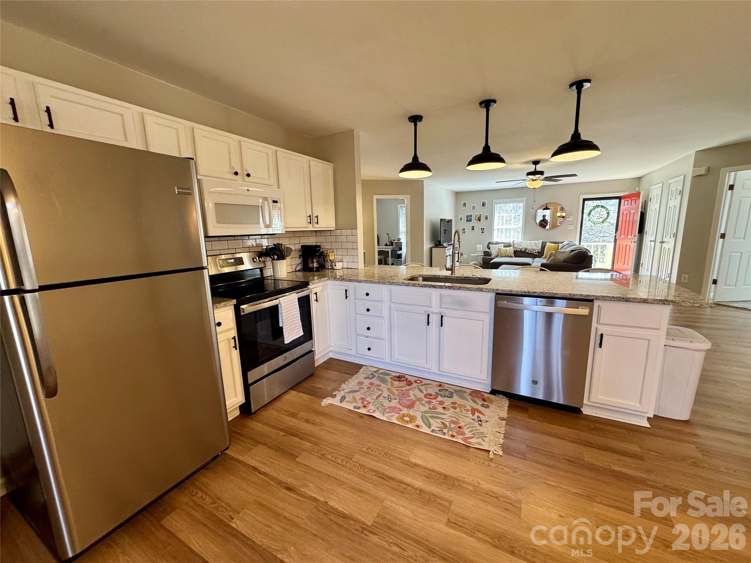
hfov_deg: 102.1
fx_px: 304
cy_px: 282
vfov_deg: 85.7
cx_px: 376
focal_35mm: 14
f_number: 2.2
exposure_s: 1/120
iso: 250
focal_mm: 2.22
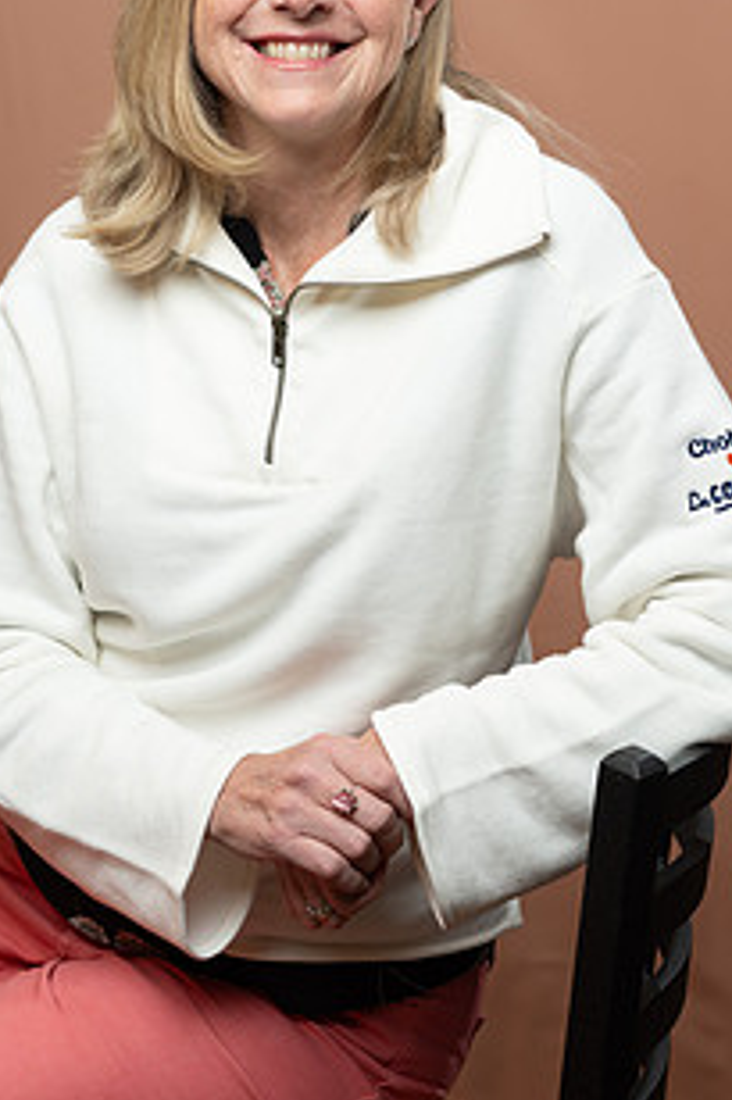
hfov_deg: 14.4
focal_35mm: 95
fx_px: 2901
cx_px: 354
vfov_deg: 21.4
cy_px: 361
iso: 320
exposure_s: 1/160
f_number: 4
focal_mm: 65
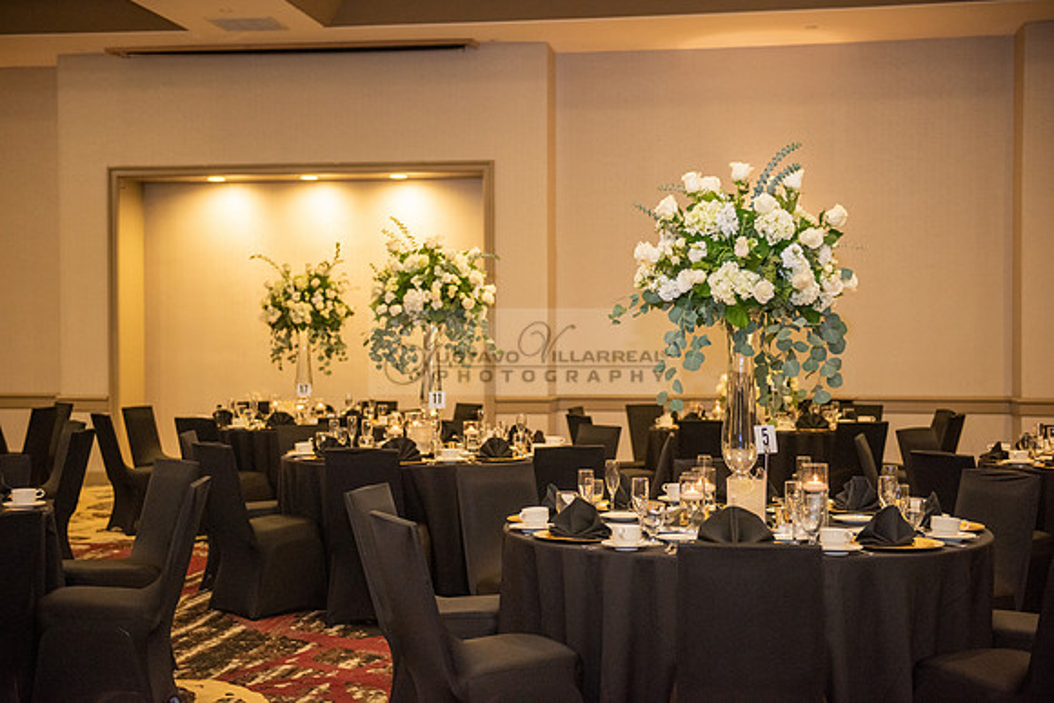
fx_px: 1611
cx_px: 527
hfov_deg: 36.2
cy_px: 352
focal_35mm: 55
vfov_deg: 24.6
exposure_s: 1/125
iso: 1600
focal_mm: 55
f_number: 2.8
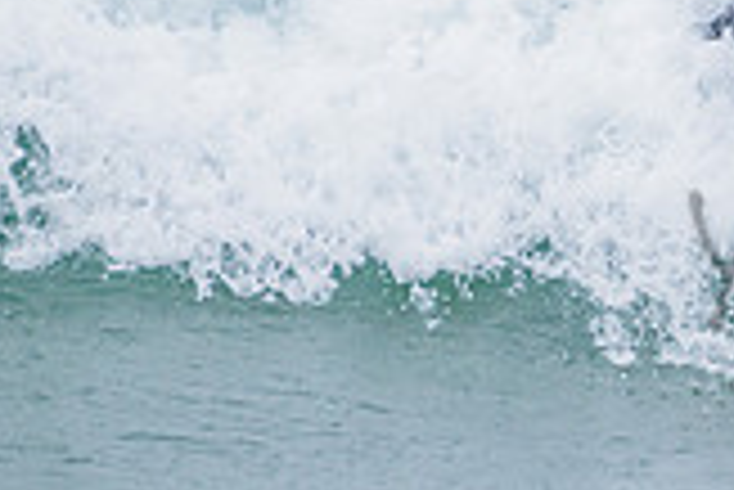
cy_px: 260
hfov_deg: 0.9
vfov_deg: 0.6
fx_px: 44548
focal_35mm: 2183
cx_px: 1112
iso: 900
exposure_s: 1/2000
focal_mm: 500
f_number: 5.6
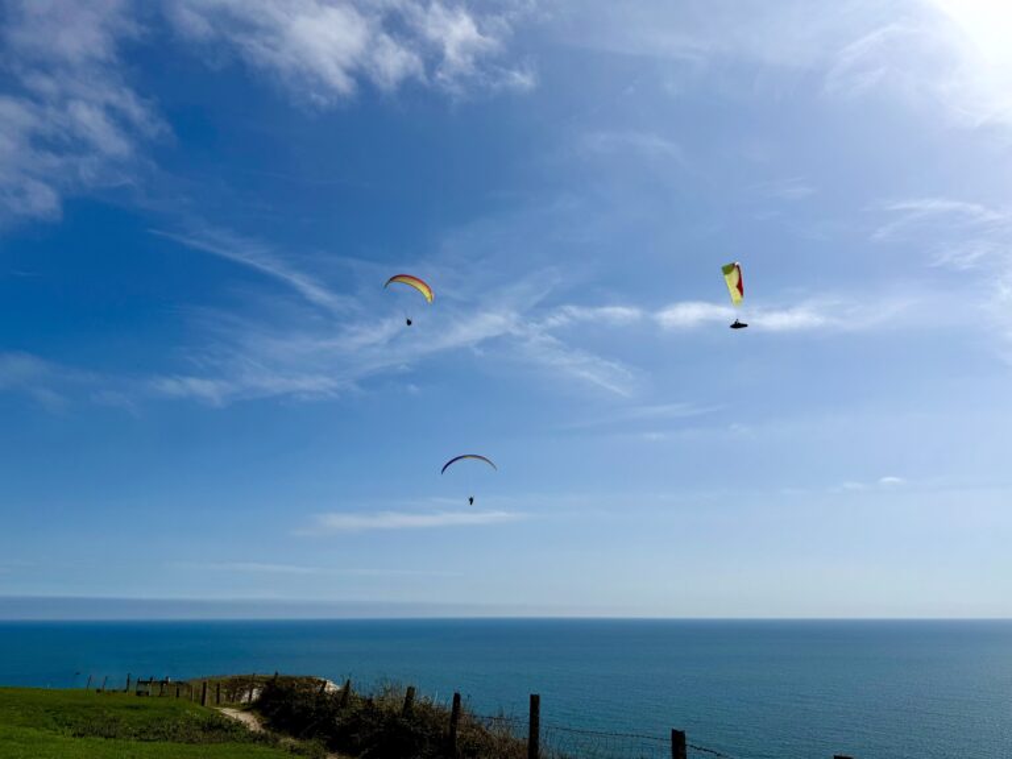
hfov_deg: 71.6
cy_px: 380
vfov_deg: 56.8
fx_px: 702
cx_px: 506
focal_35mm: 24
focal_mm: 6.76
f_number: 1.78
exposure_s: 1/14286
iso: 64
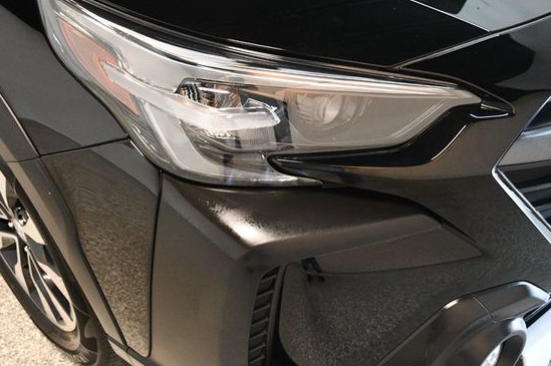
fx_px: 642
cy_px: 177
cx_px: 308
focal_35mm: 42
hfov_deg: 46.3
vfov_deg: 31.8
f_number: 3.8
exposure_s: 1/100
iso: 3200
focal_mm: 24
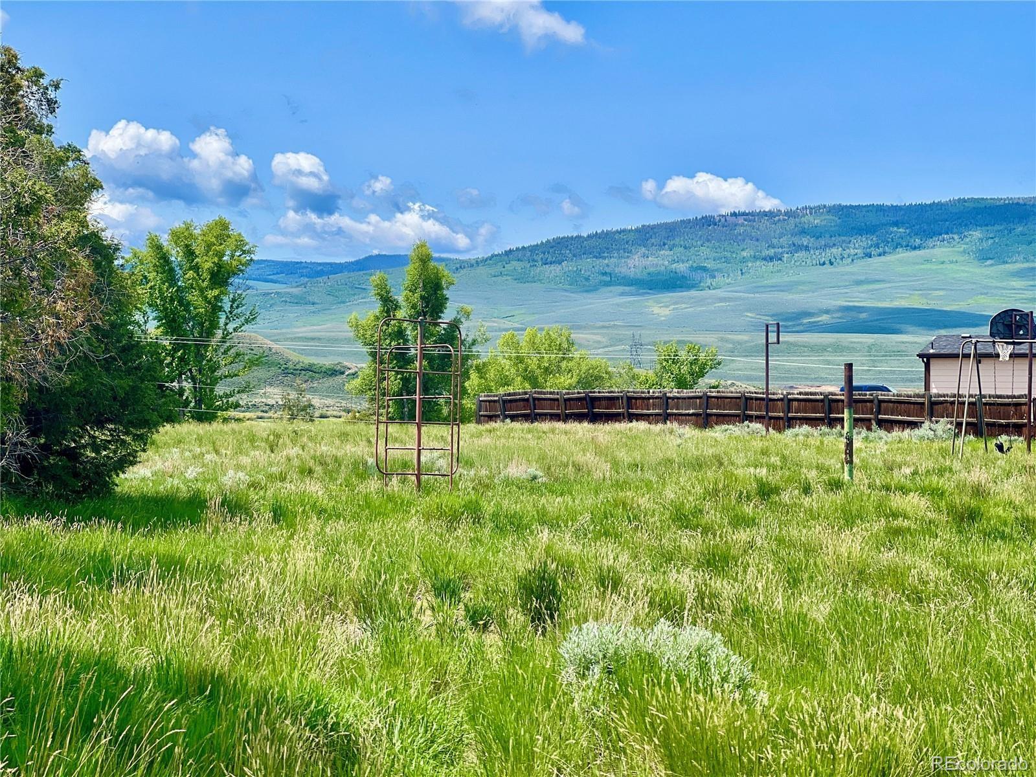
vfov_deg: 19.1
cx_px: 518
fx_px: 2304
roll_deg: +0.1
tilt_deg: +1.1
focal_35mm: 77
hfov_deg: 25.3
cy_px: 388
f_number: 2.8
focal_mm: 9
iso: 32
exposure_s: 1/758
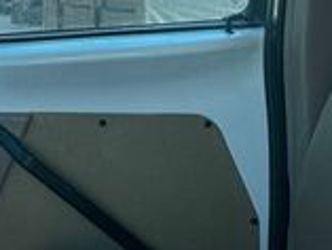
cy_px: -2
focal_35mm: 98
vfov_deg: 14.8
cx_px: -6
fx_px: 941
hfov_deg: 19.4
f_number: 1.78
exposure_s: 1/1522
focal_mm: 6.76
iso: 80
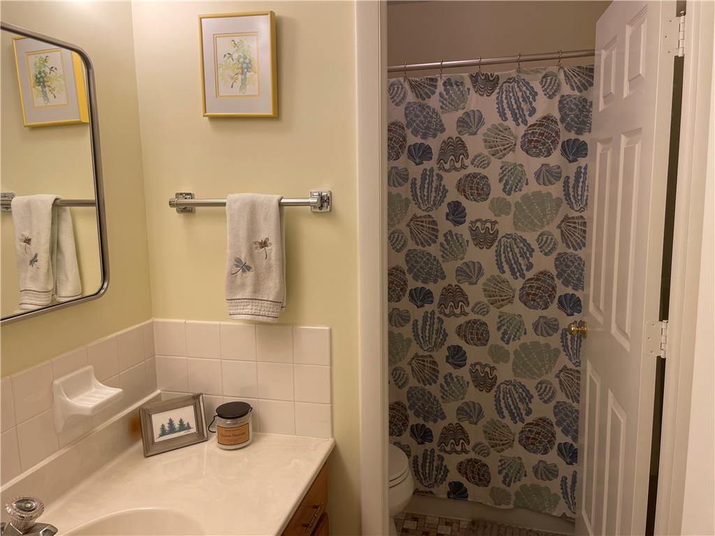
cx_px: 358
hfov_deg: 67.3
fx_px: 537
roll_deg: +1.3
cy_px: 268
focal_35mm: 26
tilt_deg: -7.8
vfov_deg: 53.1
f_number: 1.6
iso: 50
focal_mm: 4.2
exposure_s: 1/120
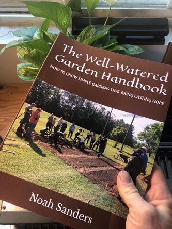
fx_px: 186
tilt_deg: -60.1
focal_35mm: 28
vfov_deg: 63.4
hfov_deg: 49.7
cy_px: 114
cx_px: 86
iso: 32
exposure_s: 1/29
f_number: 1.8
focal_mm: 3.99
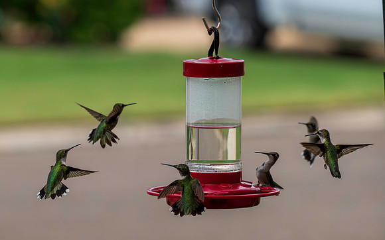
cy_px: 102
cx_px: 208
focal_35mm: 288
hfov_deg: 7.3
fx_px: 3026
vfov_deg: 4.5
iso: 1250
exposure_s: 1/4000
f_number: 6.3
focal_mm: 180
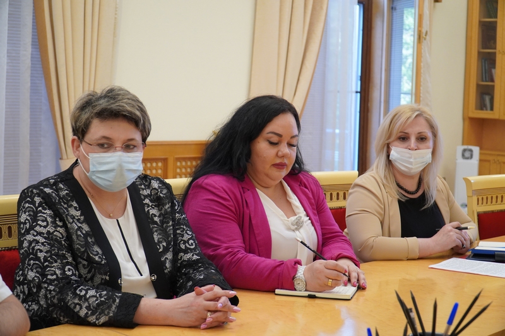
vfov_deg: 24.4
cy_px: 168
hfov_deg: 35.9
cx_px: 252
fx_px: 778
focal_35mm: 56
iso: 1250
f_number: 4
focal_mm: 37
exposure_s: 1/160
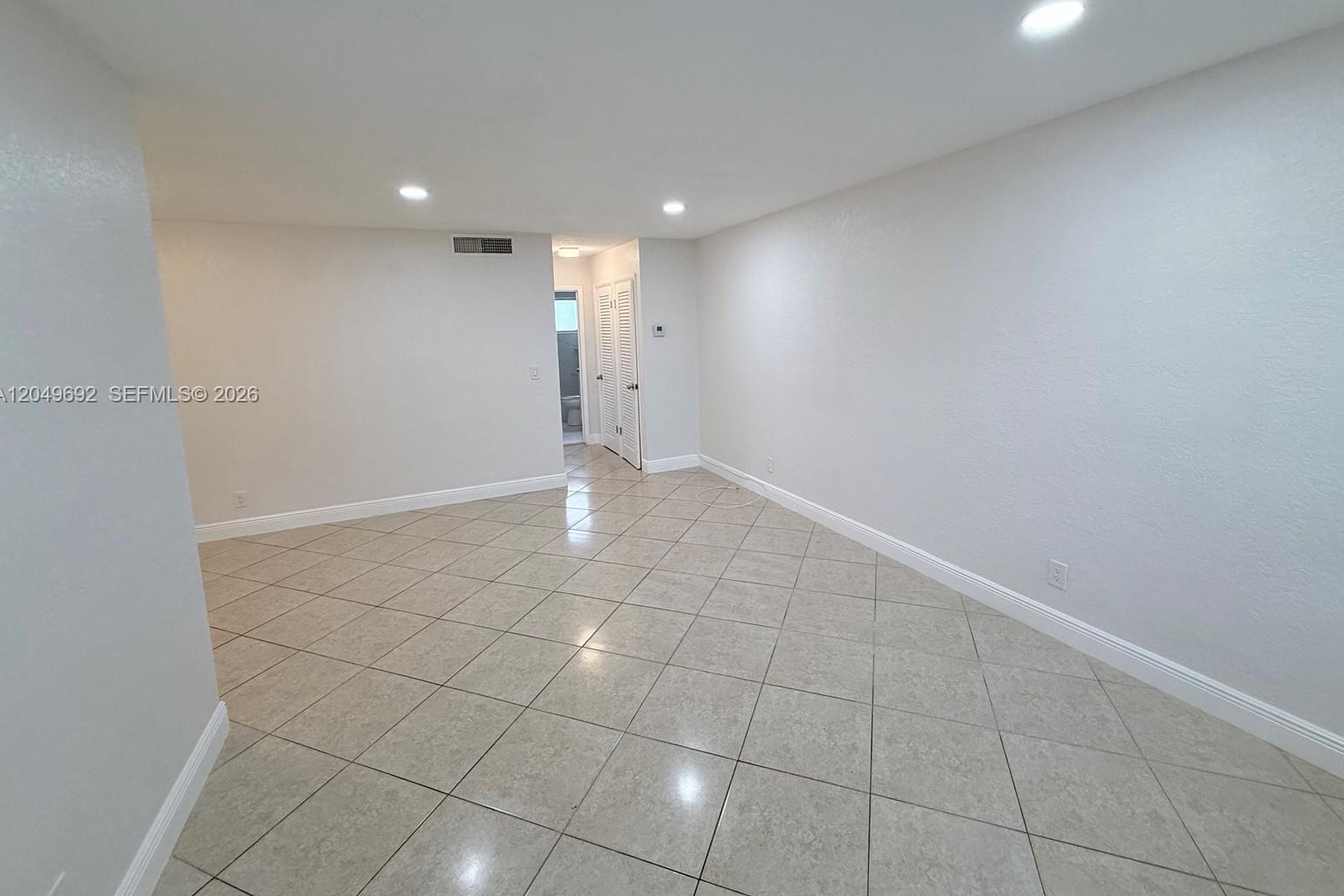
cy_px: 396
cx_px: 681
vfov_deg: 77.0
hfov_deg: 100.4
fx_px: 560
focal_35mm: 15
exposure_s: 1/120
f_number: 2.2
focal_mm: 2.22
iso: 125
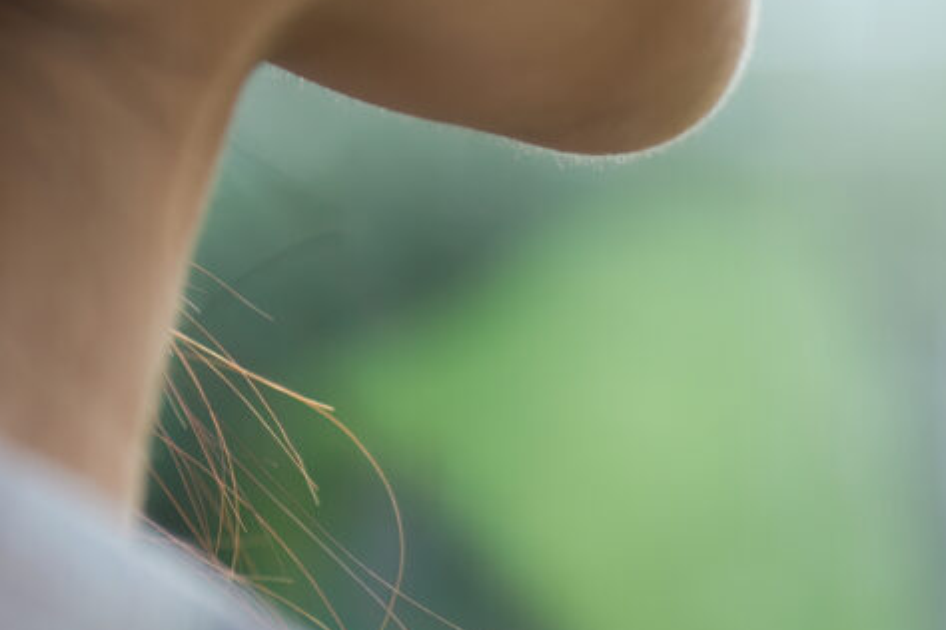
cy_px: -143
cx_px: 1373
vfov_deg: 5.1
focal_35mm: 270
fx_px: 7094
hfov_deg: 7.5
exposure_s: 1/500
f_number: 2
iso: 100
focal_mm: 50
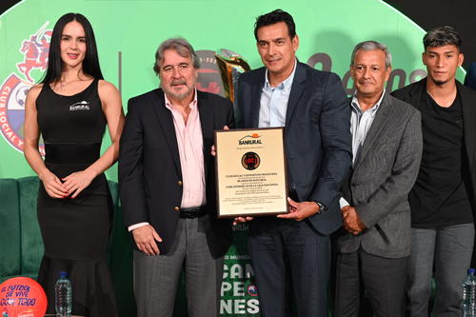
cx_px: 238
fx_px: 925
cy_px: 158
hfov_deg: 28.9
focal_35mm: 70
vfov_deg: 19.4
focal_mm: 70
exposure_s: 1/60
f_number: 4
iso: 500
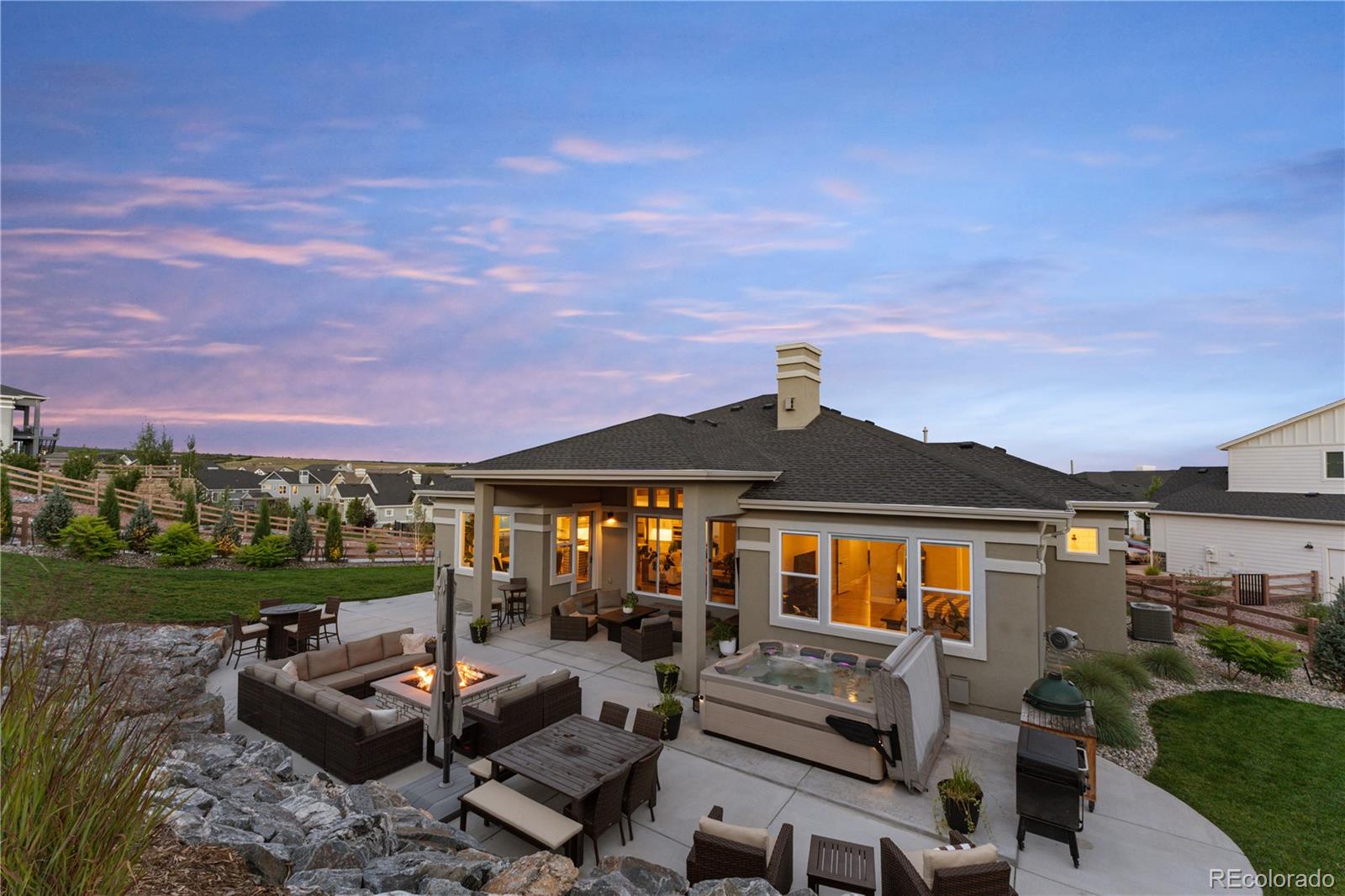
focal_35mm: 15
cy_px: 448
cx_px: 672
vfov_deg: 77.3
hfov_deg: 100.4
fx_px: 560
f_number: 8
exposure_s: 1.3
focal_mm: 10
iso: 250
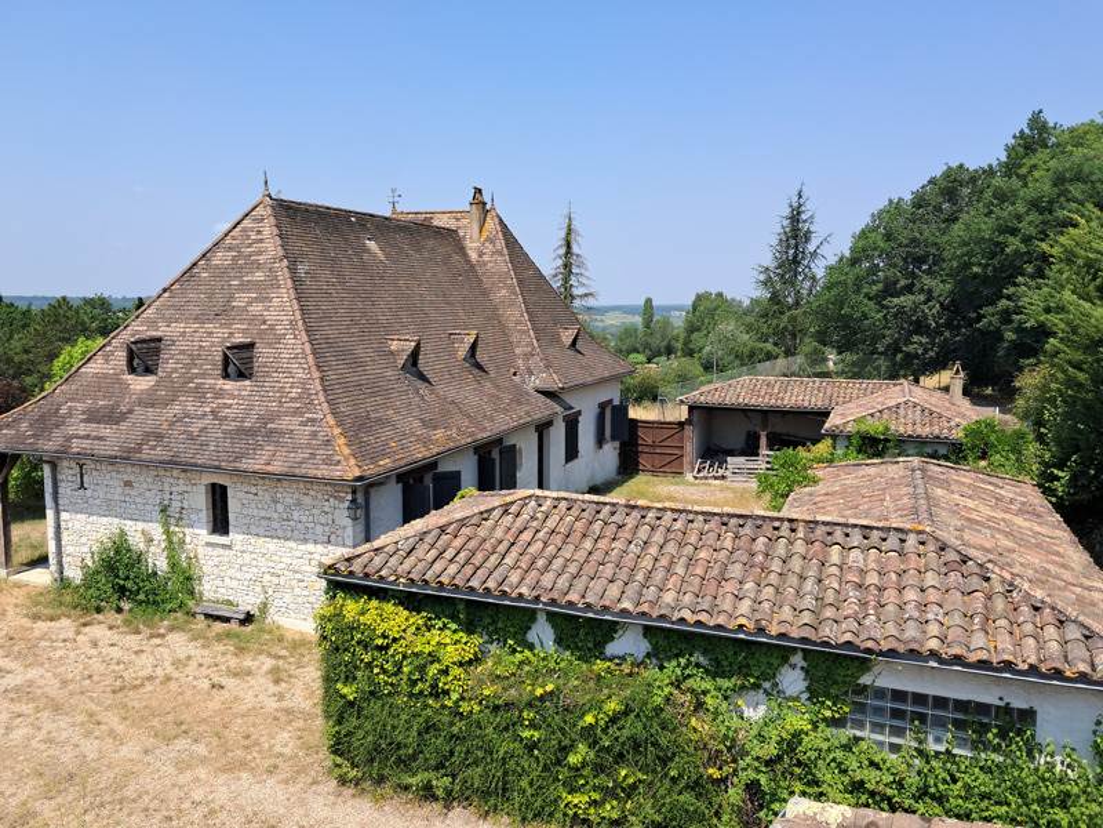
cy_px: 414
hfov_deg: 65.3
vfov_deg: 51.4
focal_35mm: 27
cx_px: 552
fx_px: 860
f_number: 1.8
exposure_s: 1/500
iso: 50
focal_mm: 4
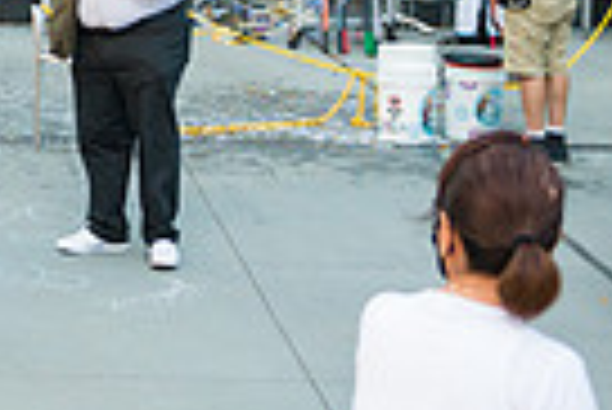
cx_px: -212
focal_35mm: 132
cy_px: -95
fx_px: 2246
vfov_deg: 10.2
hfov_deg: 14.8
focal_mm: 31
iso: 1250
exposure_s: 1/1250
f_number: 3.2
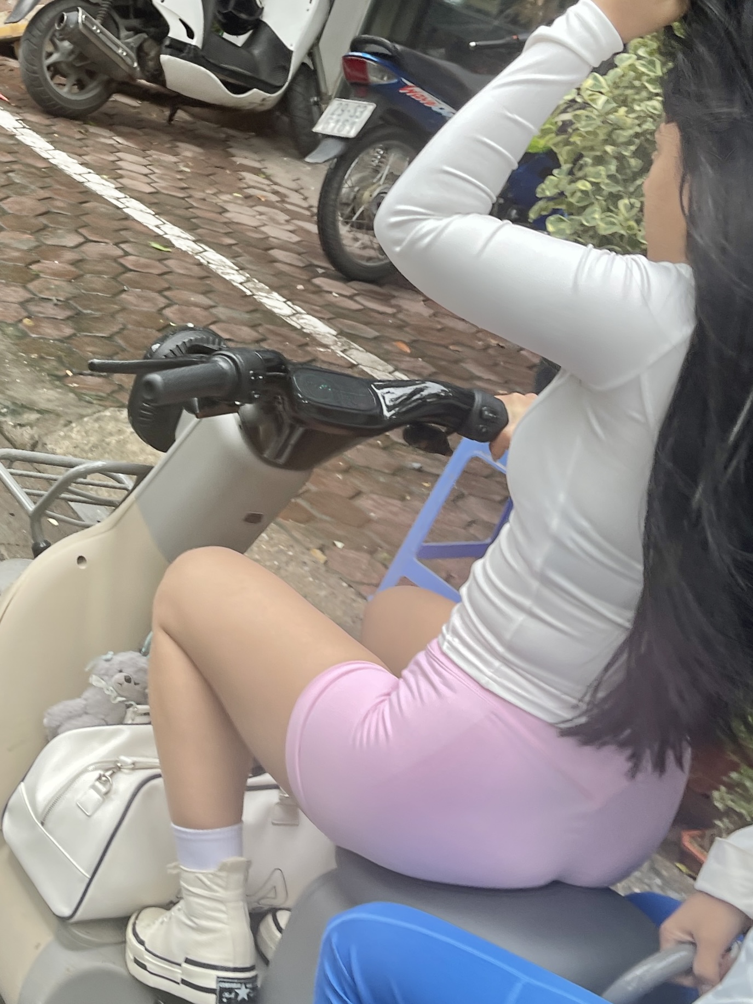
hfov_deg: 54.9
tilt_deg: -22.7
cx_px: 376
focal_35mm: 25
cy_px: 502
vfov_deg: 69.4
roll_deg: -21.6
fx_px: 725
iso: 32
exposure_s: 1/121
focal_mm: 5.1
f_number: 1.6
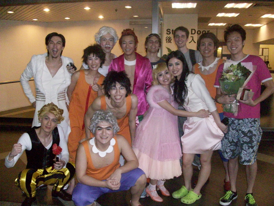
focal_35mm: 34
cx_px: 137
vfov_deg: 41.8
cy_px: 103
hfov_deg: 54.0
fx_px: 269
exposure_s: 1/128
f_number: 2.8
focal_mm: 5.7
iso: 800
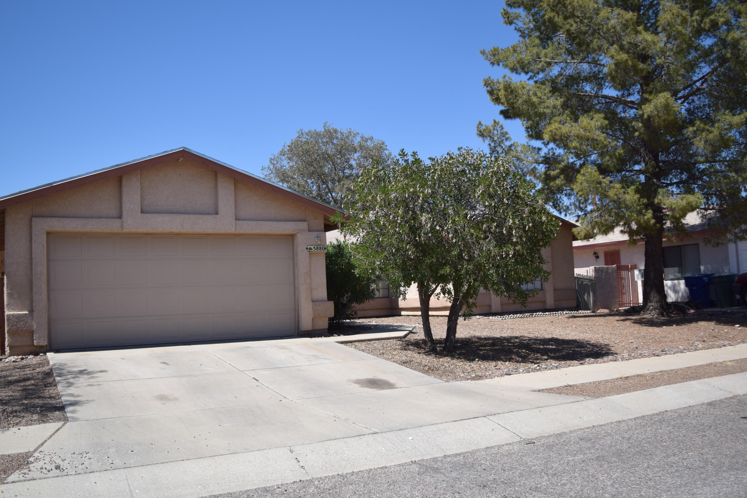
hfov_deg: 57.1
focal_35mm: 33
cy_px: 256
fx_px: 685
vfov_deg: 40.0
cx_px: 337
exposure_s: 1/2500
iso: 200
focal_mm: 20
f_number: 3.5
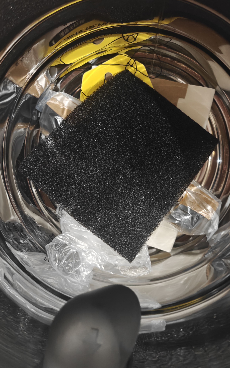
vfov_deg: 72.5
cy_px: 183
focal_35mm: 25
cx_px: 129
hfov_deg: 49.2
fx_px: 251
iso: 5000
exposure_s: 1/33
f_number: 1.6
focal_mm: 6.06
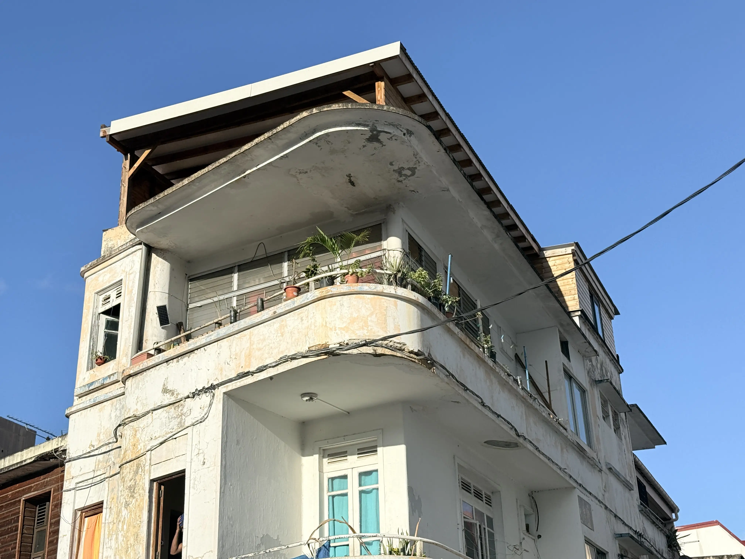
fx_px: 1033
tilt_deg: +25.2
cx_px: 372
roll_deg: +1.3
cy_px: 280
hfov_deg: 39.7
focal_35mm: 48
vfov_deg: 30.3
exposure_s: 1/7143
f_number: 1.78
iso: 100
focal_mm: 6.76
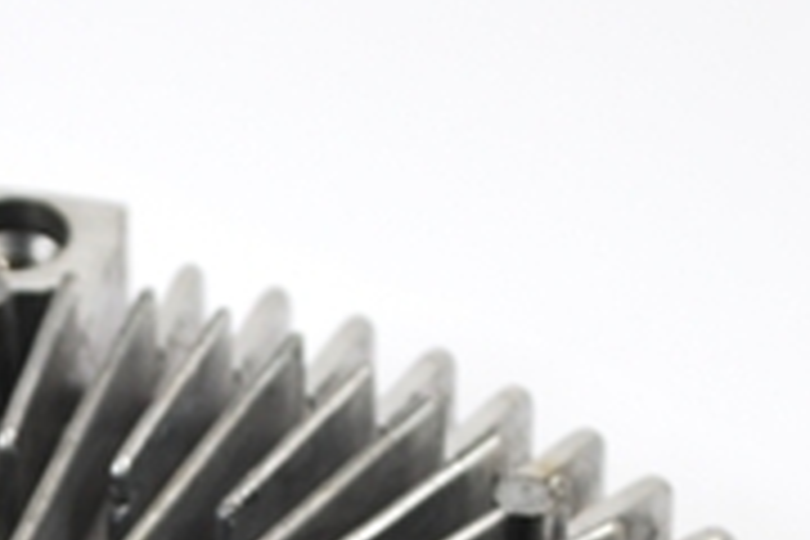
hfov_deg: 6.1
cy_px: 1159
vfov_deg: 4.1
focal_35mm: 334
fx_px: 7514
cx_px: -274
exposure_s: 1/80
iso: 200
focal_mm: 50
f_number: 5.6
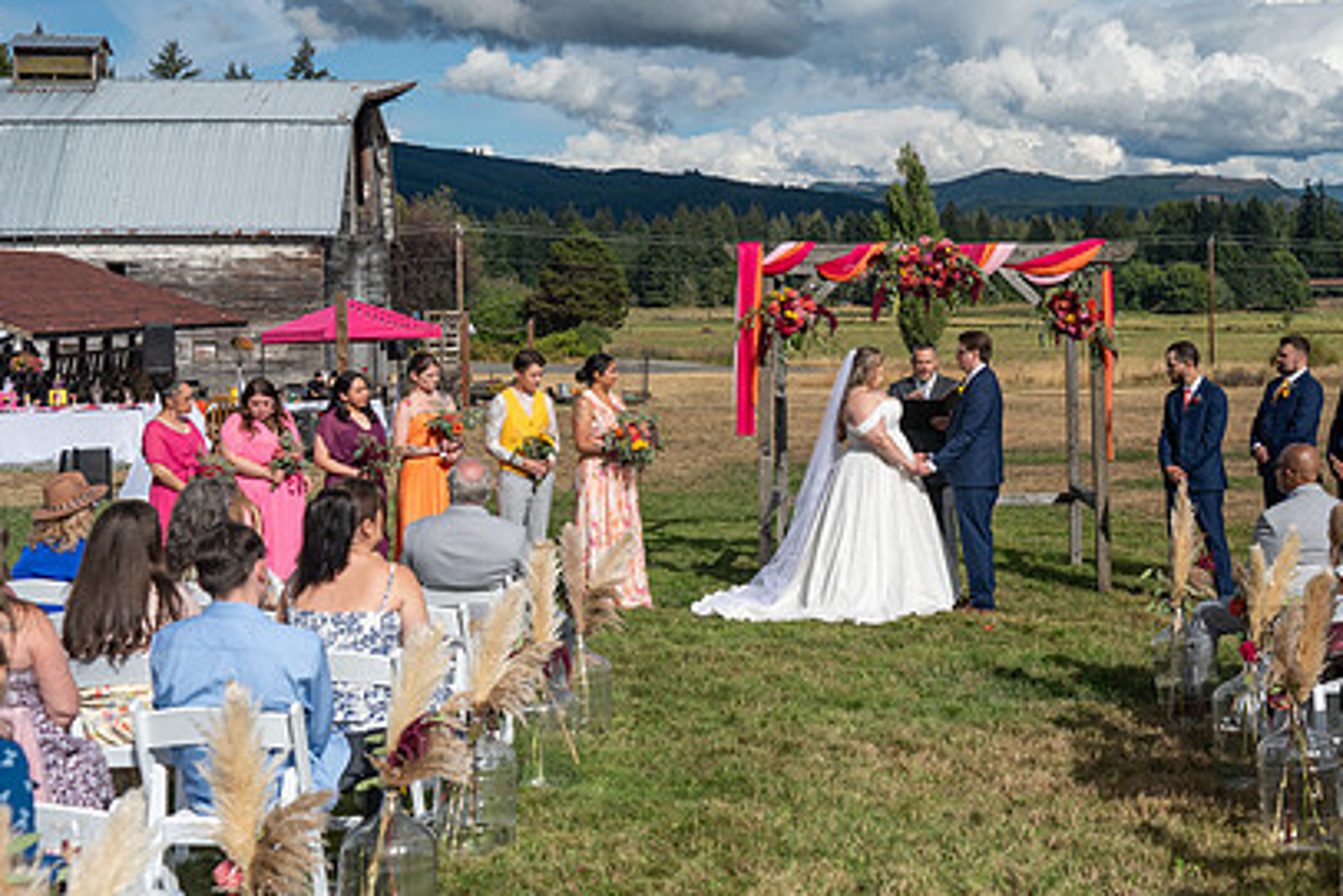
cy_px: 326
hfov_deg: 39.1
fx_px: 1866
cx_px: 913
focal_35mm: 50
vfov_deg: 26.9
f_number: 4.5
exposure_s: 1/6400
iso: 400
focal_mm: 35
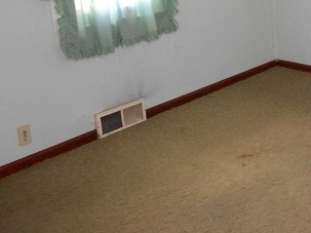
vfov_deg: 25.4
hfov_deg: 32.2
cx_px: 311
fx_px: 494
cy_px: 6
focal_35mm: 55
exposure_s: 1/25
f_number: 3.2
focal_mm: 4.6
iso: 320
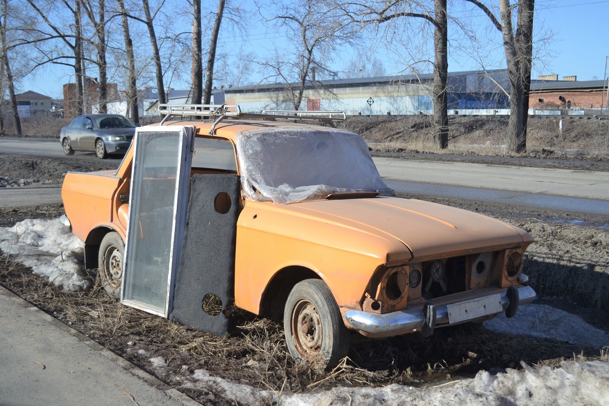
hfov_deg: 45.0
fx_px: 736
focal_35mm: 44
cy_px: 203
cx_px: 304
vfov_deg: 30.8
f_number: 4.5
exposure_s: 1/640
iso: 100
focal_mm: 29
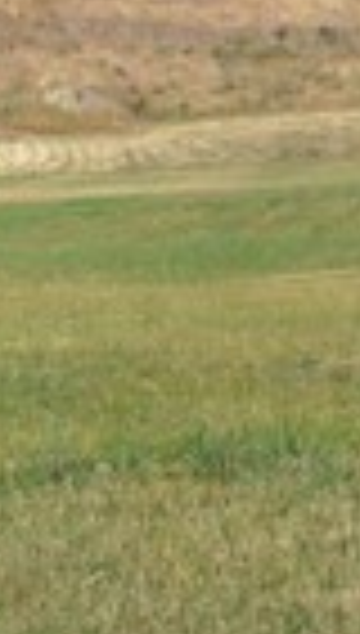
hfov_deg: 6.8
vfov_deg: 13.5
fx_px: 2647
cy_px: 596
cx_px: -853
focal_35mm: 157
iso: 110
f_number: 8
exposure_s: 1/250
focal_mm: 13
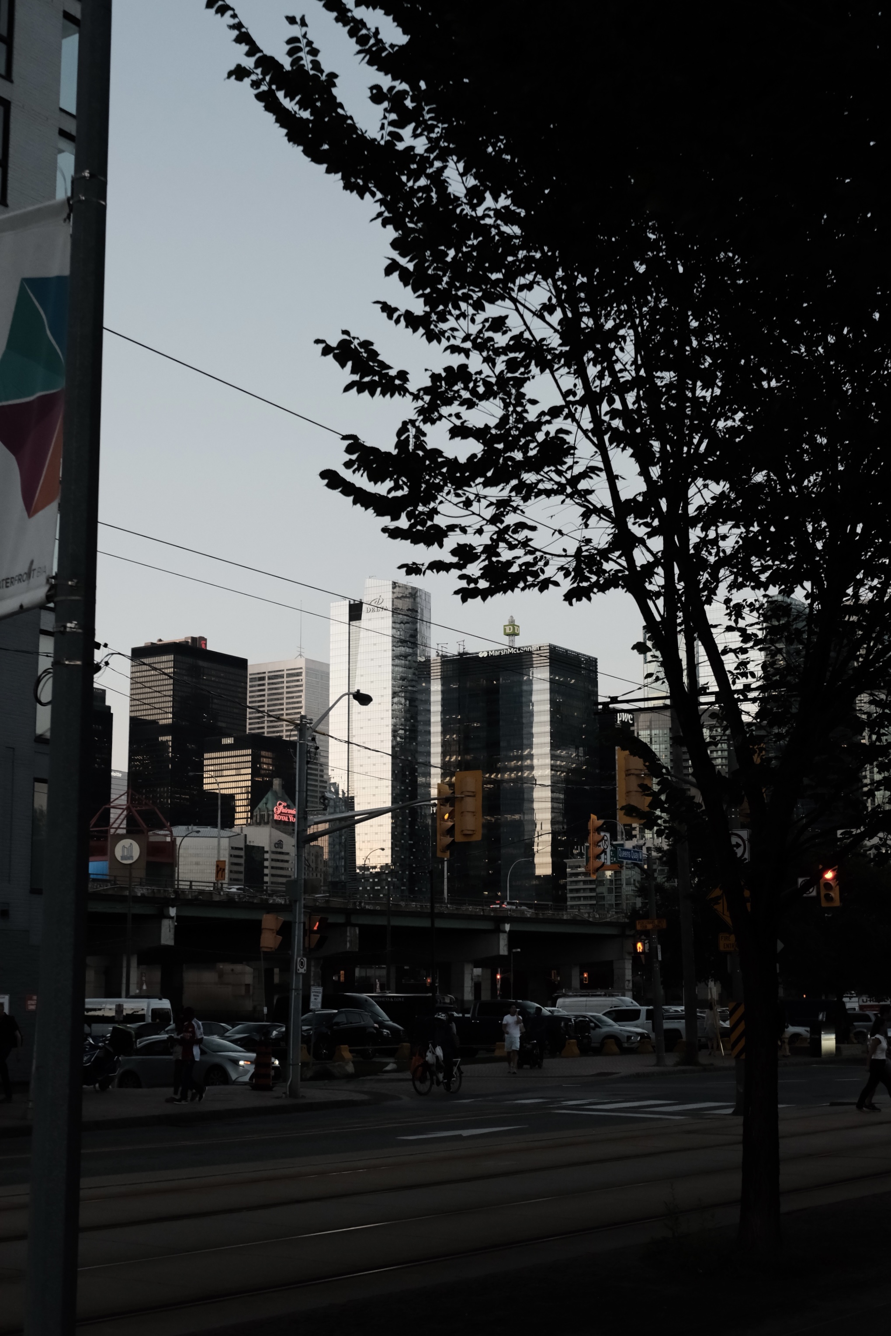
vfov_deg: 39.6
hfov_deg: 27.0
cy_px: 668
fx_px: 1856
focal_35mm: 50
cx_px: 446
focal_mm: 33
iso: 1600
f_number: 6.3
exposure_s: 1/180
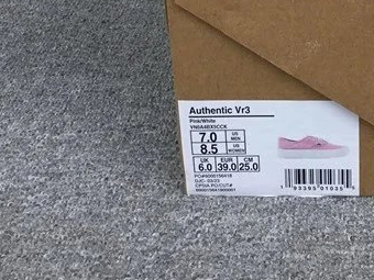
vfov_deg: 17.0
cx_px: 376
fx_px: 886
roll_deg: +0.2
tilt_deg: -21.0
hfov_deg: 22.9
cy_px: -83
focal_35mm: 82
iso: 25
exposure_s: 1/407
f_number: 2.4
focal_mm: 3.3
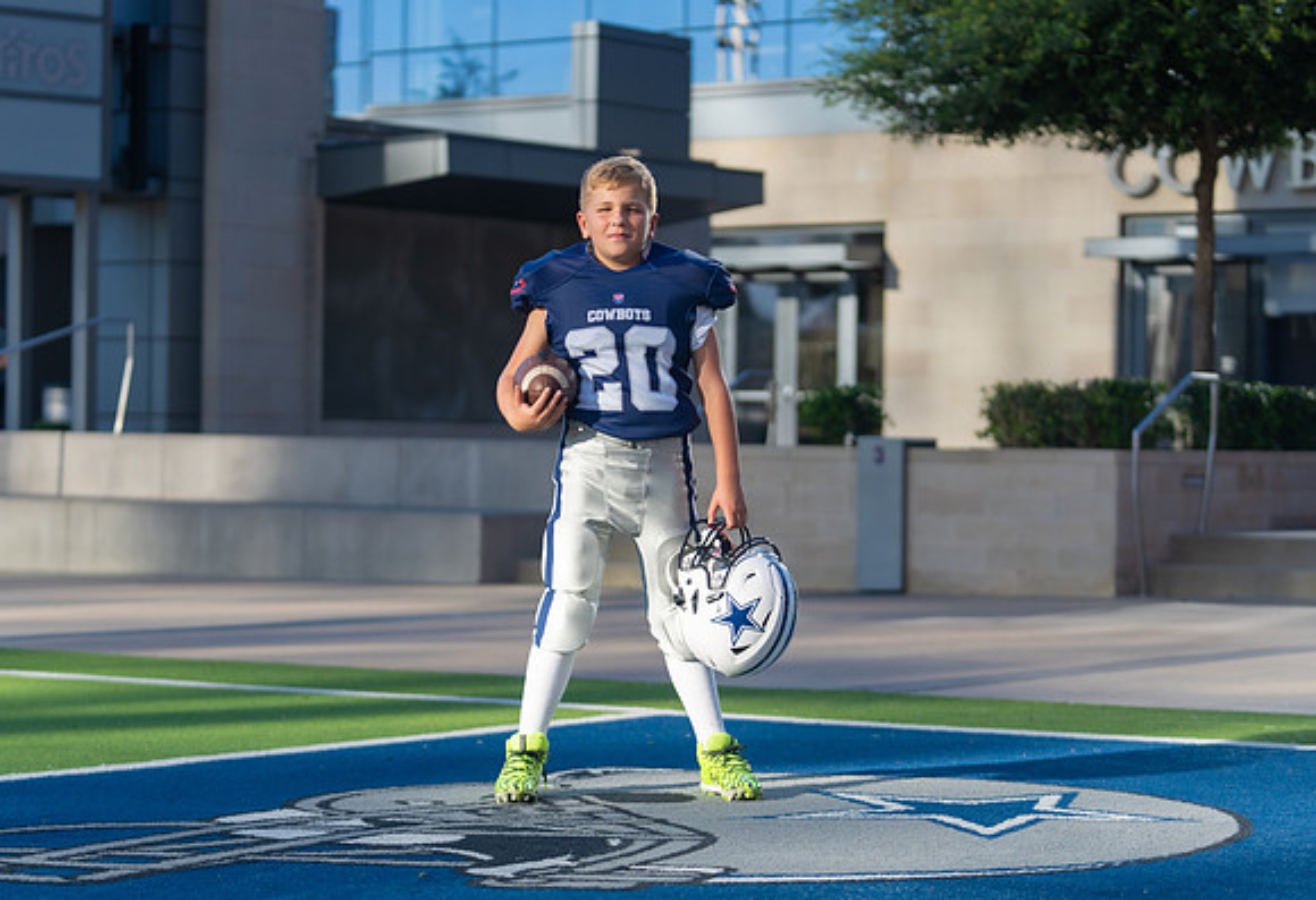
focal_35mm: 86
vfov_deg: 16.2
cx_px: 656
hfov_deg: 23.5
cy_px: 487
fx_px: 3170
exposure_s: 1/800
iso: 100
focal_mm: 77
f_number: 2.8
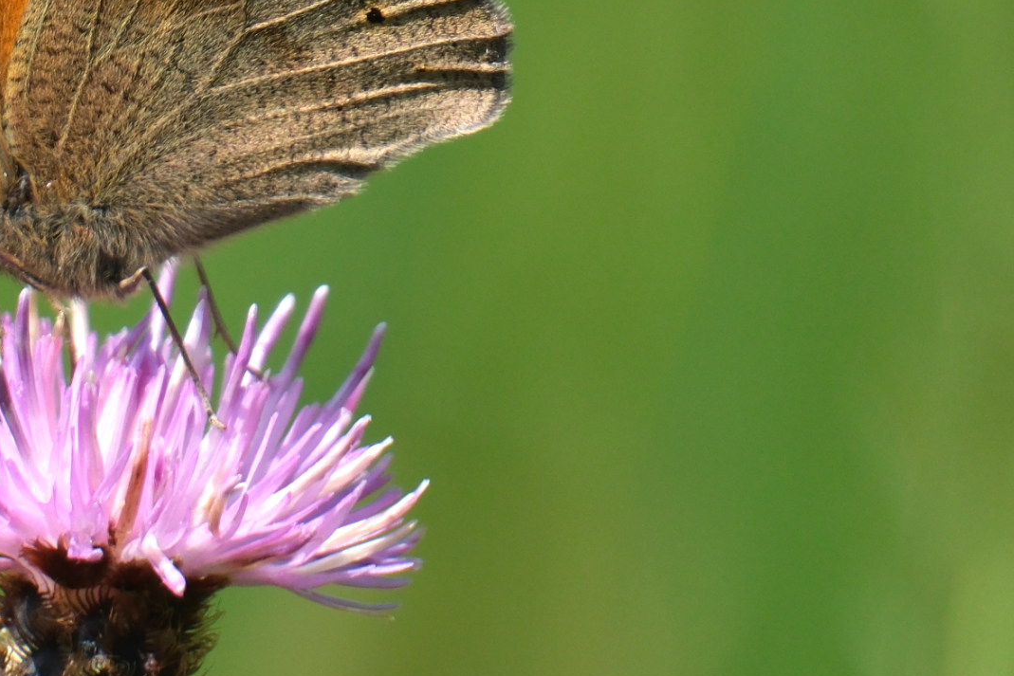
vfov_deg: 1.1
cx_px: 108
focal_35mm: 1263
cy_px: 27
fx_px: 35577
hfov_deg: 1.6
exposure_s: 1/1000
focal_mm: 400
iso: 500
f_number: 5.6
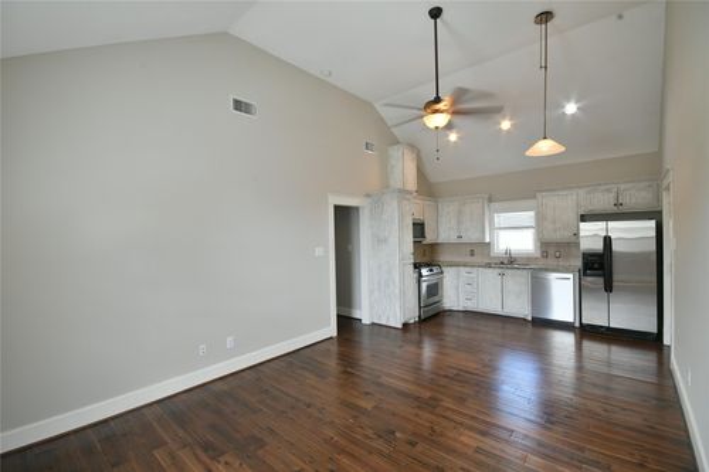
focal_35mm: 15
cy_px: 236
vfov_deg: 77.3
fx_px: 295
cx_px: 354
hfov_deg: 100.4
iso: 2800
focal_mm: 10
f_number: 11
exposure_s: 1/60
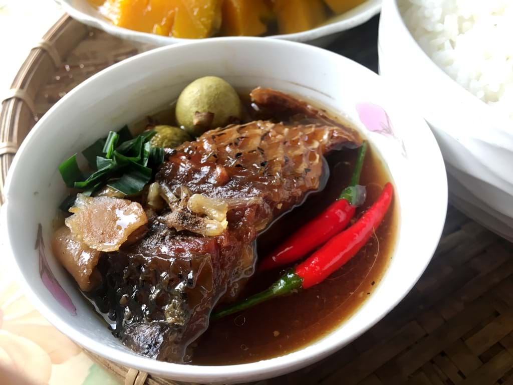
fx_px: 430
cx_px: 256
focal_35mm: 29
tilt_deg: -52.6
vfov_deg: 48.2
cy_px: 192
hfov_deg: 61.7
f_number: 2.2
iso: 25
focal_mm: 4.15
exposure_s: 1/33
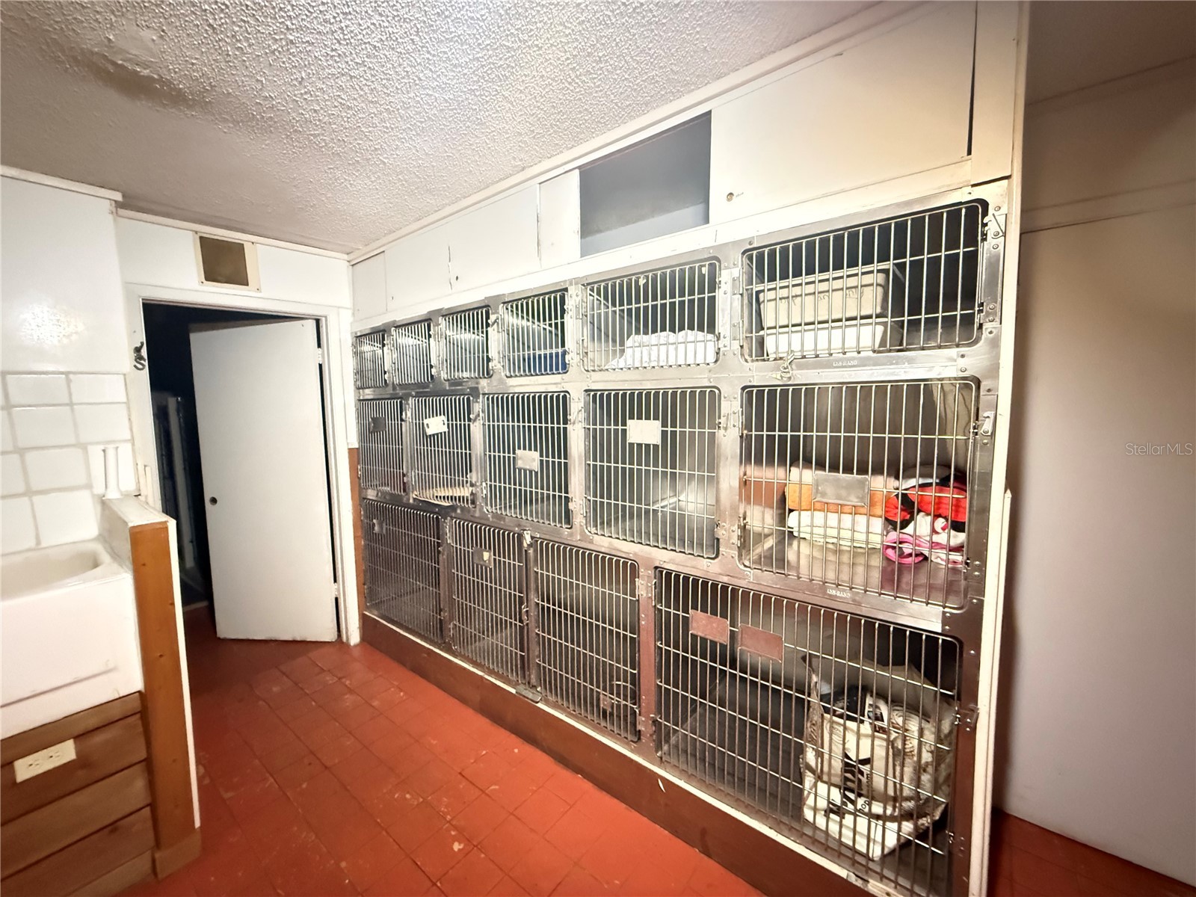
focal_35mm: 14
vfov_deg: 85.7
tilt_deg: -4.1
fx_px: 484
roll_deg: +0.1
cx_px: 598
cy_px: 448
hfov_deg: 102.1
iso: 2500
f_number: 2.2
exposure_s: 1/24
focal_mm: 2.22
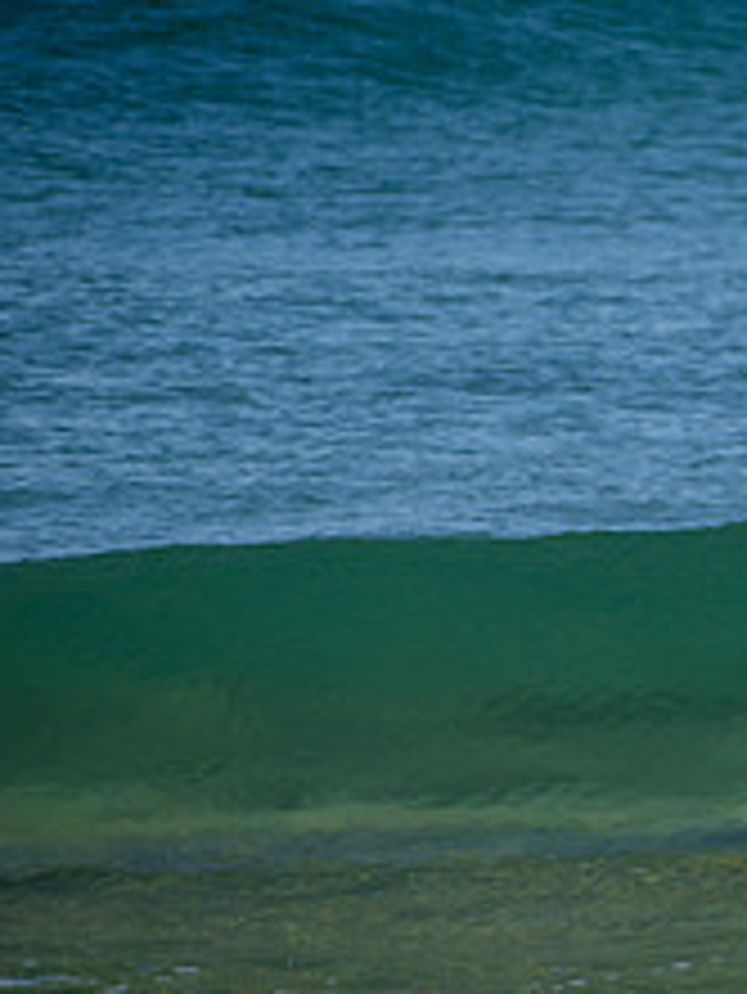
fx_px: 36219
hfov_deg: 1.2
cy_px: 506
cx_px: 1292
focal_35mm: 1260
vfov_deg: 1.6
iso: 320
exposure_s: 1/2000
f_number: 5.6
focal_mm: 500
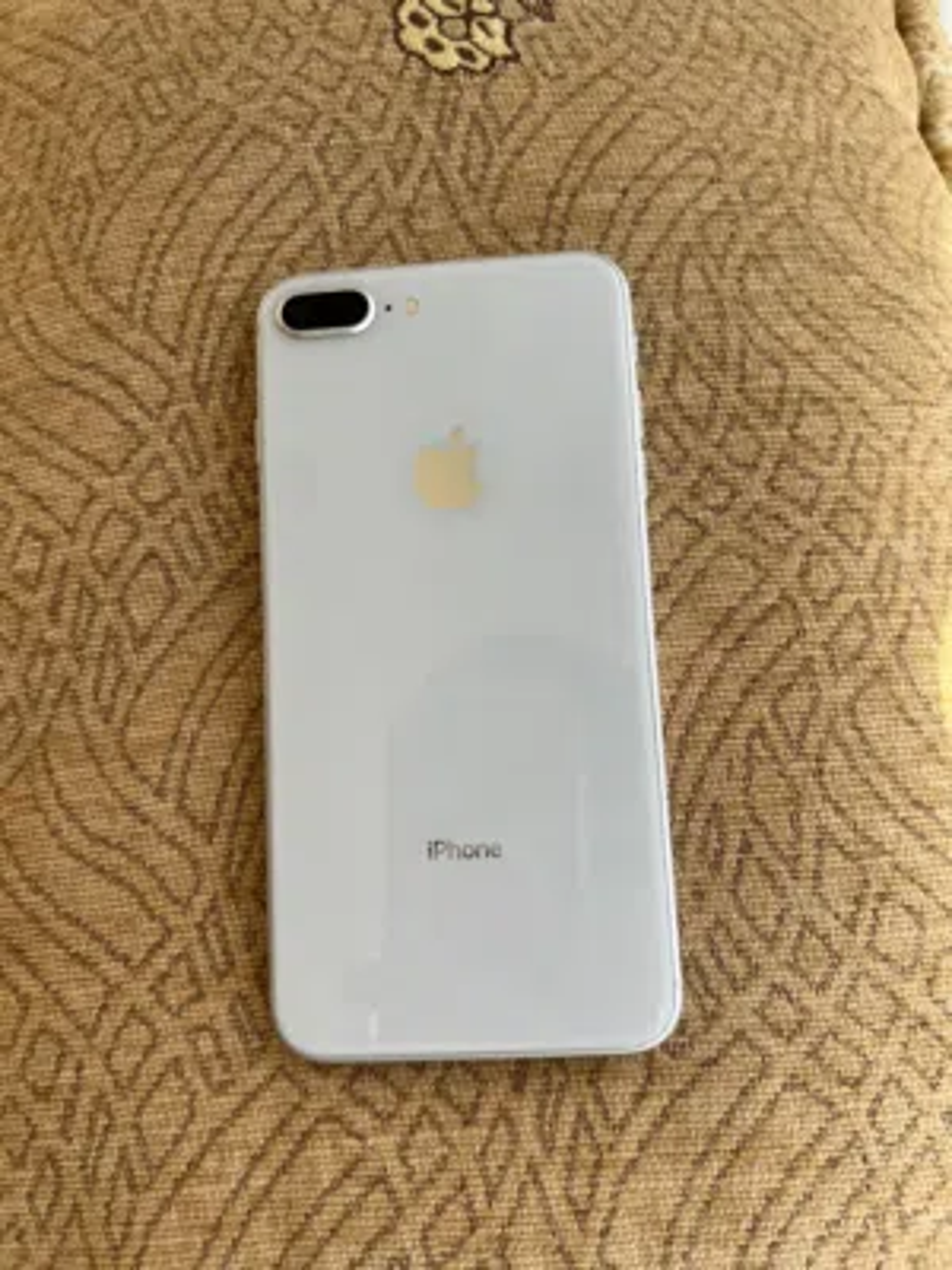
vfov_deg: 67.3
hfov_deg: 53.1
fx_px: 953
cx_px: 476
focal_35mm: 26
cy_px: 635
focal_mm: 5.7
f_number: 1.5
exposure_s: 1/200
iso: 40
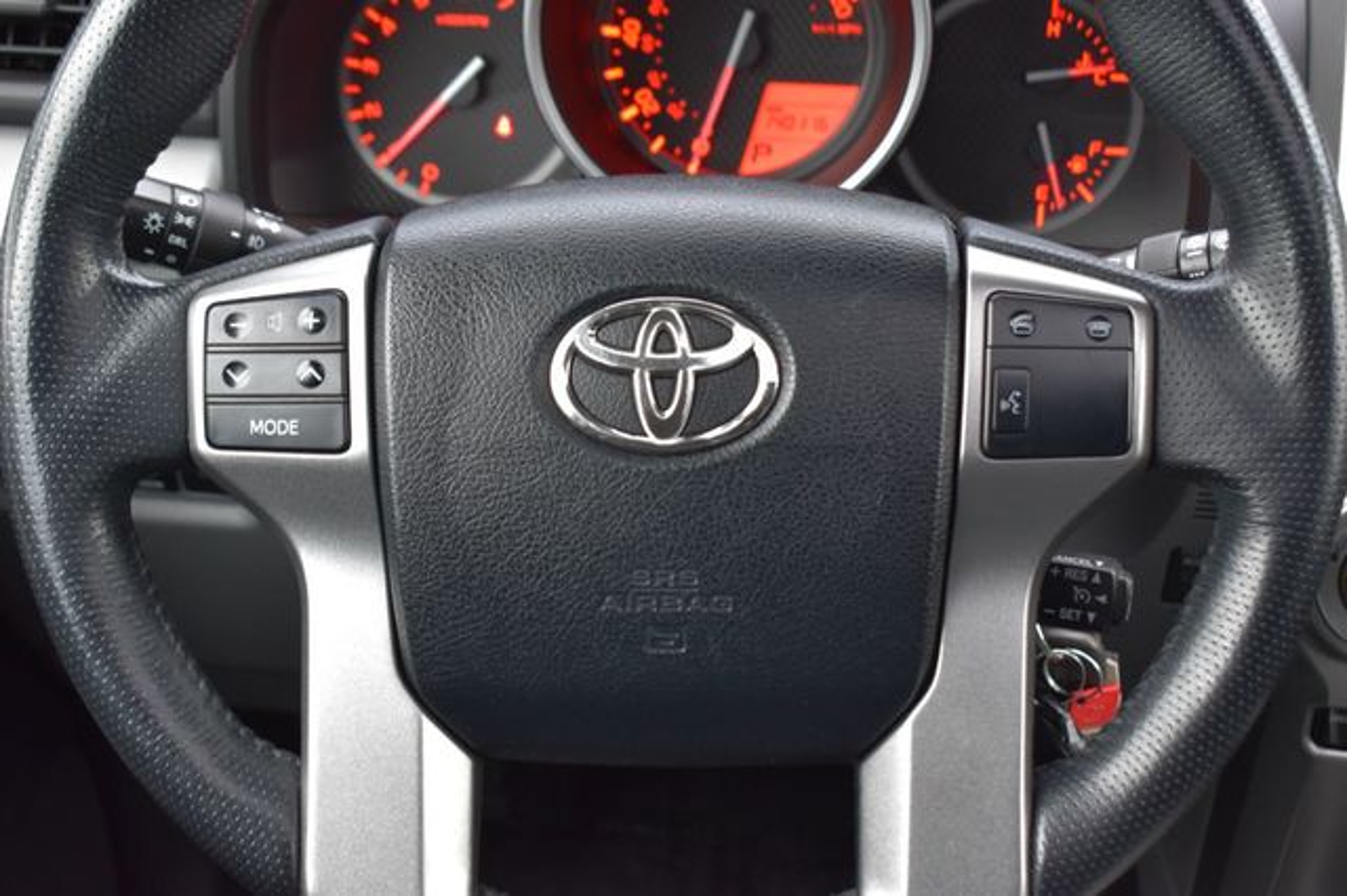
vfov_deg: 22.6
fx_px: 2244
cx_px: 674
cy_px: 448
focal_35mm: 60
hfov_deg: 33.4
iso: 800
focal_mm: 40
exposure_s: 1/15
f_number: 6.3
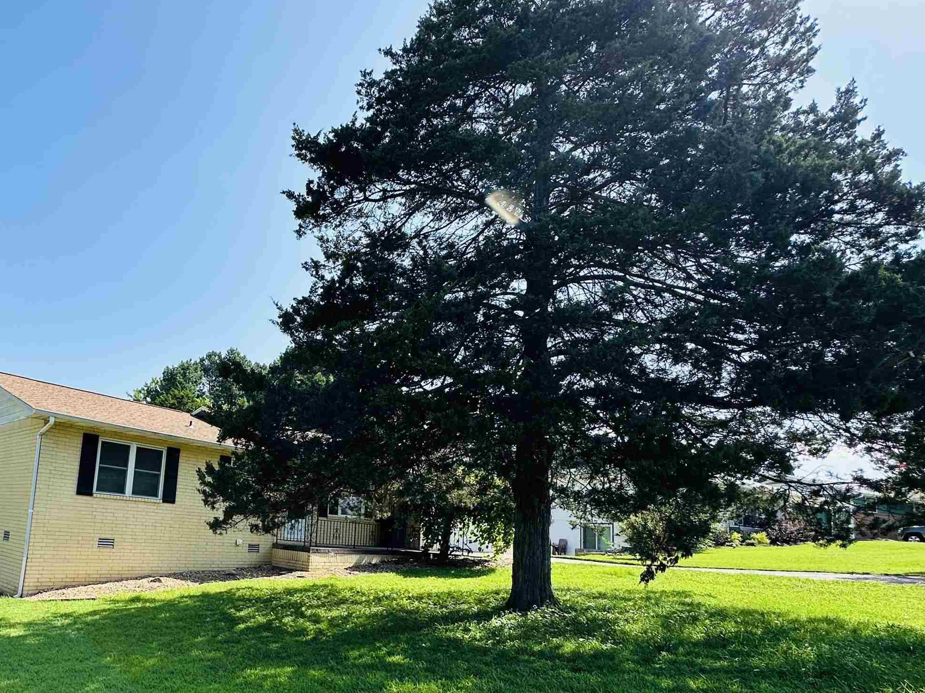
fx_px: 588
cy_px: 452
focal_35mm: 22
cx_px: 267
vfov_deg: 59.9
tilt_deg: +7.4
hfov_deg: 72.6
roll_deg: -4.3
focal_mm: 2.22
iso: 40
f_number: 2.2
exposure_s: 1/1052
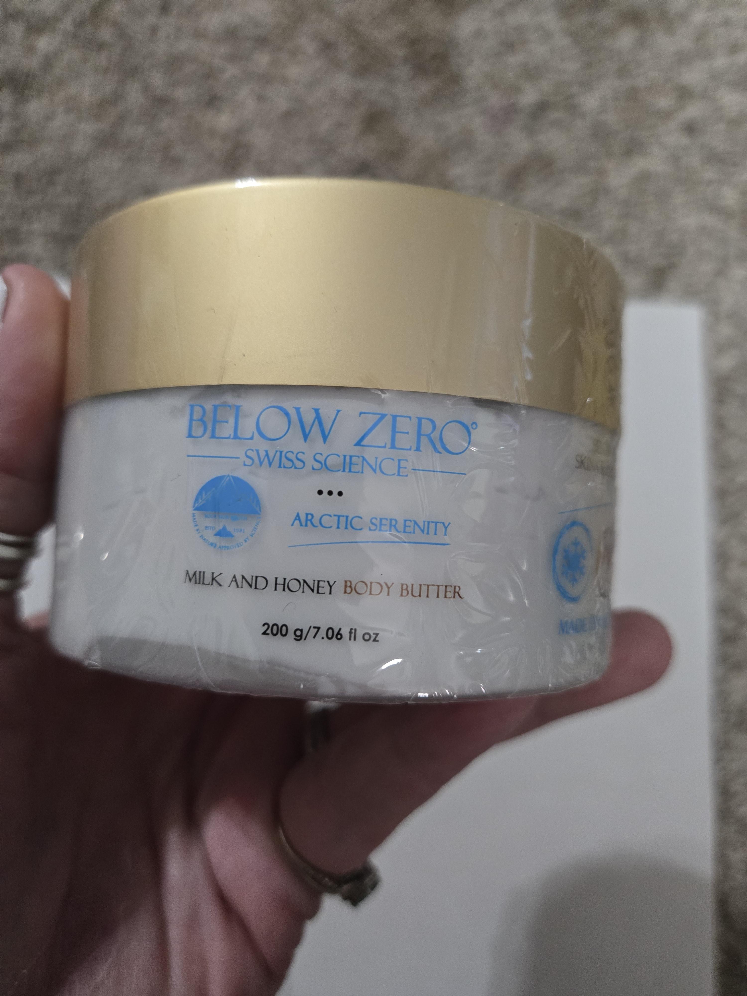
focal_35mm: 23
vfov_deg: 73.9
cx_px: 374
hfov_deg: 58.9
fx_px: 662
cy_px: 498
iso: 800
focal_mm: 5.4
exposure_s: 1/60
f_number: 1.8
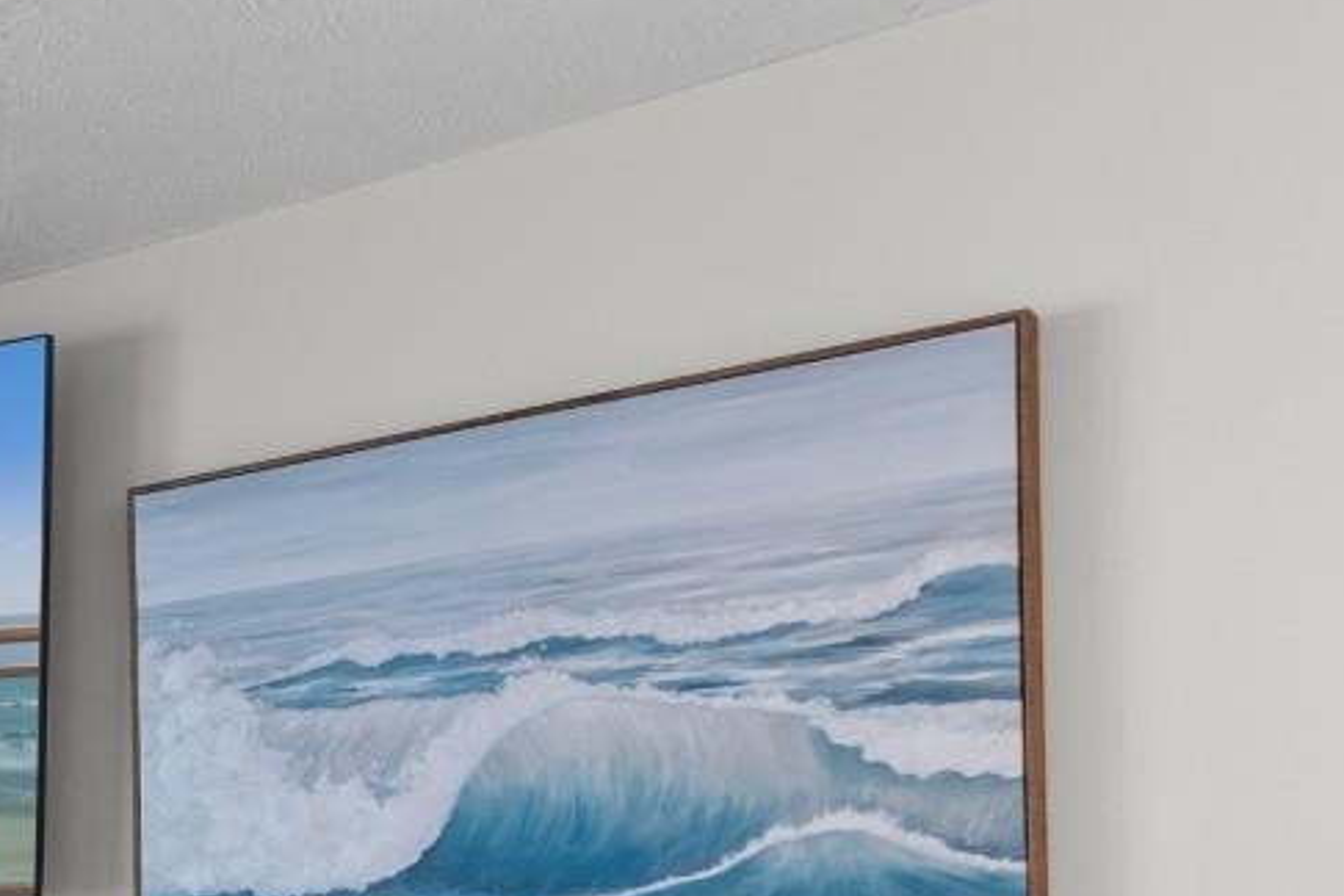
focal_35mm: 50
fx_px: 1867
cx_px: -221
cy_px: 962
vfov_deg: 25.2
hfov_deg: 33.2
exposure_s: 1/13
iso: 100
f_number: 4.5
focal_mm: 10
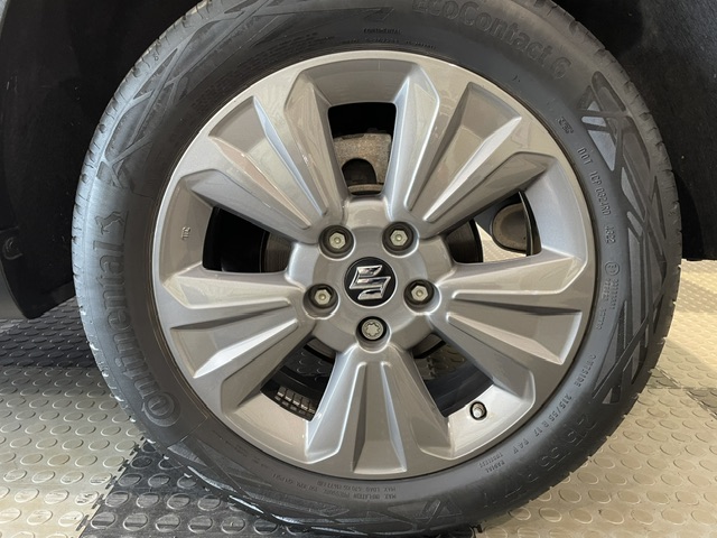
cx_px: 358
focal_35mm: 26
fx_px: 539
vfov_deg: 53.1
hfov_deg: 67.3
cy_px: 269
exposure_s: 1/60
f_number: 1.6
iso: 320
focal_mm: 4.2
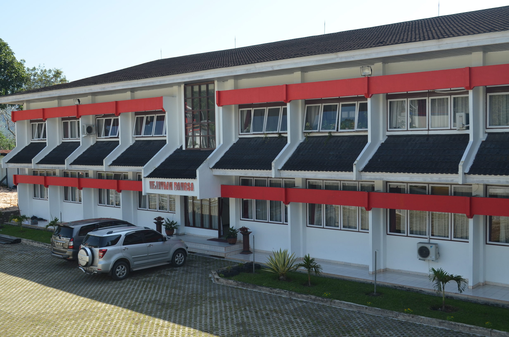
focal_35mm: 39
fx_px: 550
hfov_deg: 49.6
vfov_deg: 34.1
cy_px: 168
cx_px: 254
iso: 200
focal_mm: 26
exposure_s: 1/250
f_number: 8
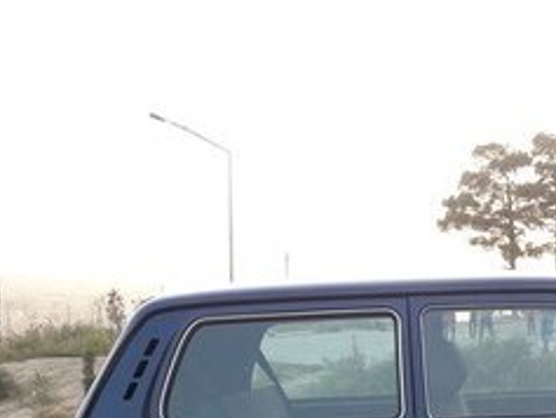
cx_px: 490
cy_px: 572
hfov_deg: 24.4
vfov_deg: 17.5
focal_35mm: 78
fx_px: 1253
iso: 40
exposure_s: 1/141
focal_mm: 3.7
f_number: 1.9
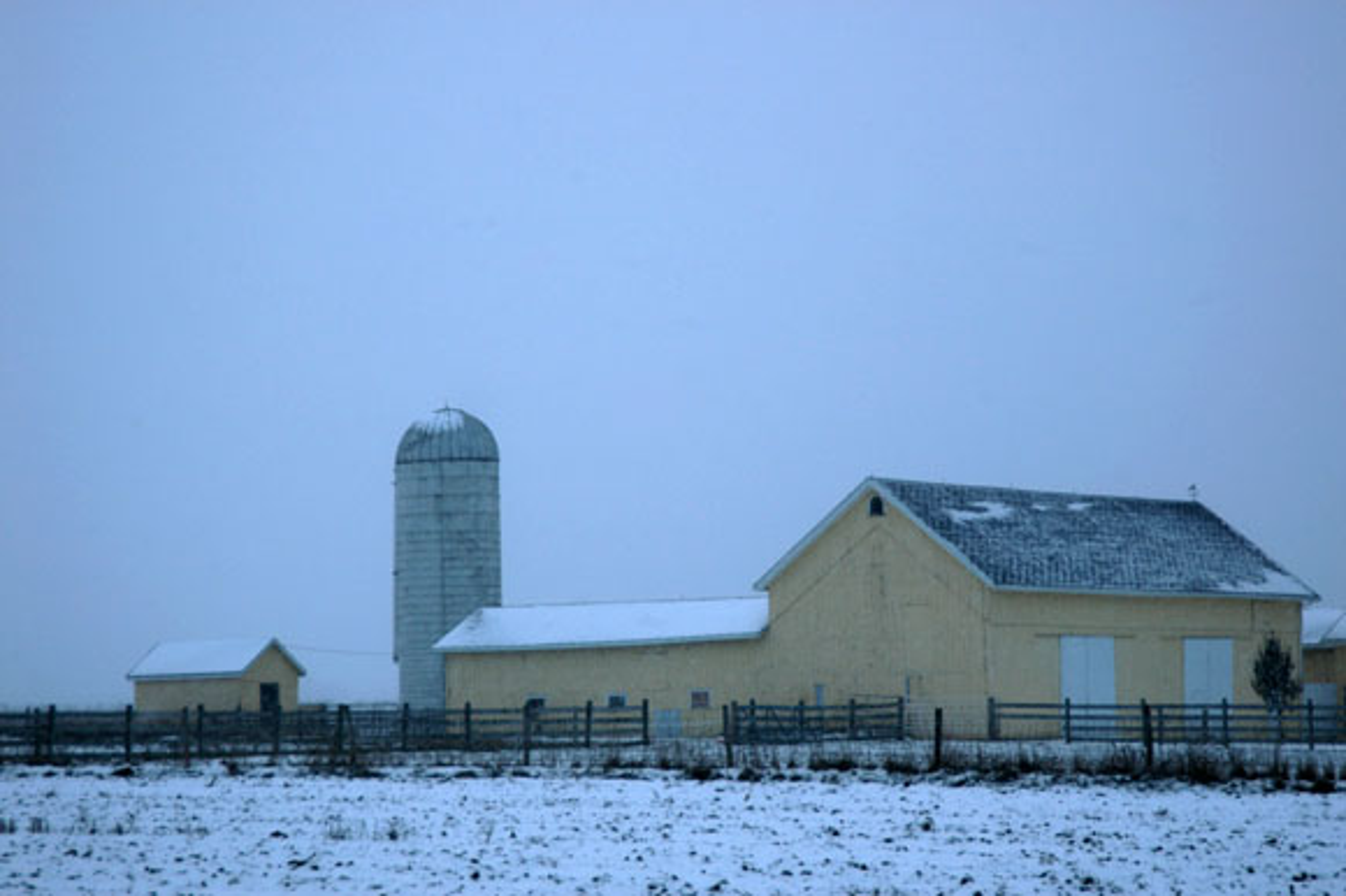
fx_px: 4372
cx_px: 673
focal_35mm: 117
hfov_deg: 17.5
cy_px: 448
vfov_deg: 11.7
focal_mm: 78
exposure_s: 1/80
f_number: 5.6
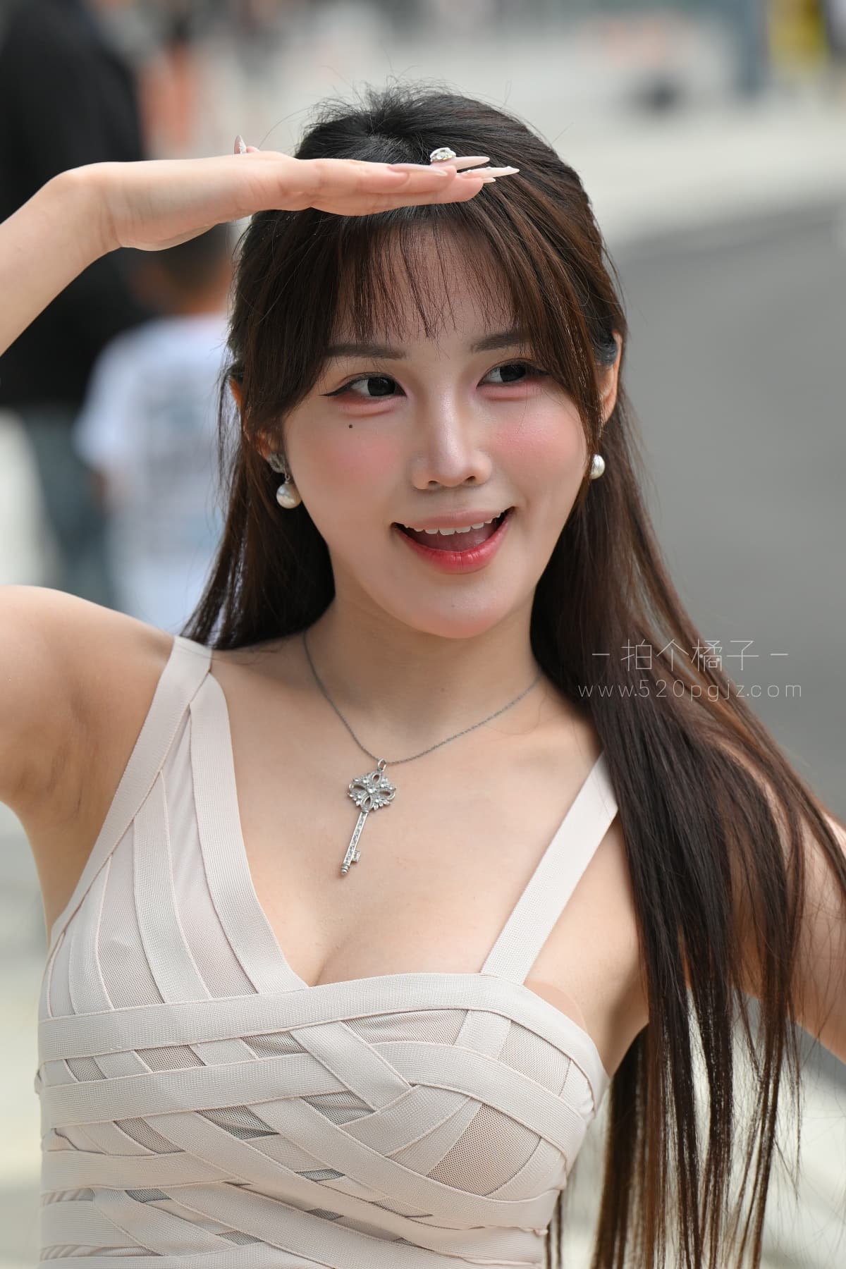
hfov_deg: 11.4
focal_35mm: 120
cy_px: 634
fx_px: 4230
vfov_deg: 17.1
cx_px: 423
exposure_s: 1/640
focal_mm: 120
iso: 400
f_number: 4
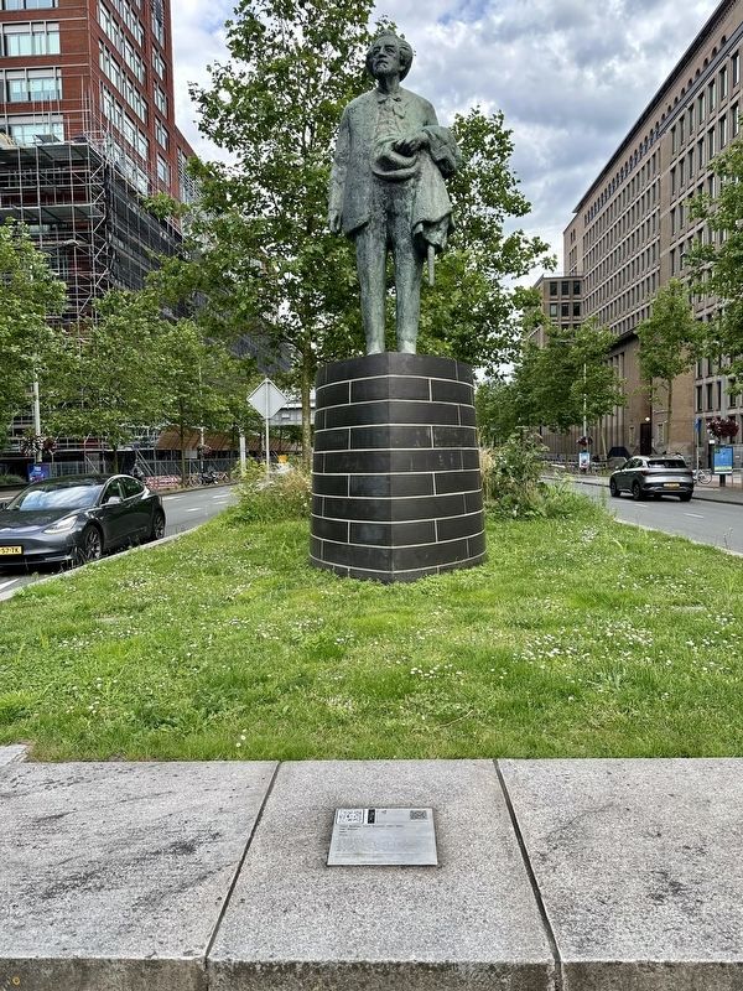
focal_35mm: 24
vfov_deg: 71.6
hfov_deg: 56.8
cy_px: 496
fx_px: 687
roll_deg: +2.3
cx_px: 372
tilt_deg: -2.5
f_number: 1.78
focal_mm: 6.86
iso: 80
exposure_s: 1/773
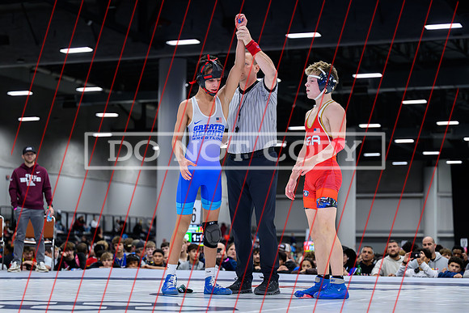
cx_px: 230
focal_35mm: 82
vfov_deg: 16.7
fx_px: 1066
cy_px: 166
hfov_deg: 24.8
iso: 7200
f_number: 2.8
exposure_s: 1/500
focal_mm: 70
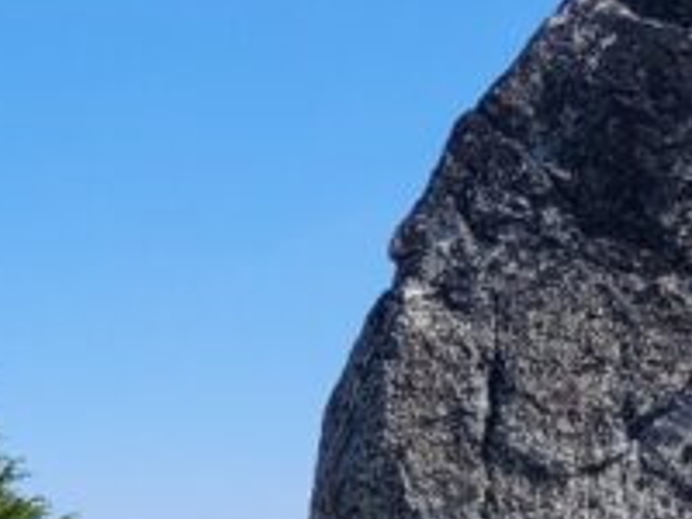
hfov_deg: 12.0
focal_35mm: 133
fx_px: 2659
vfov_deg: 10.7
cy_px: 792
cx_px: -965
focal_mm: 5.4
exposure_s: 1/2000
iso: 40
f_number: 1.8
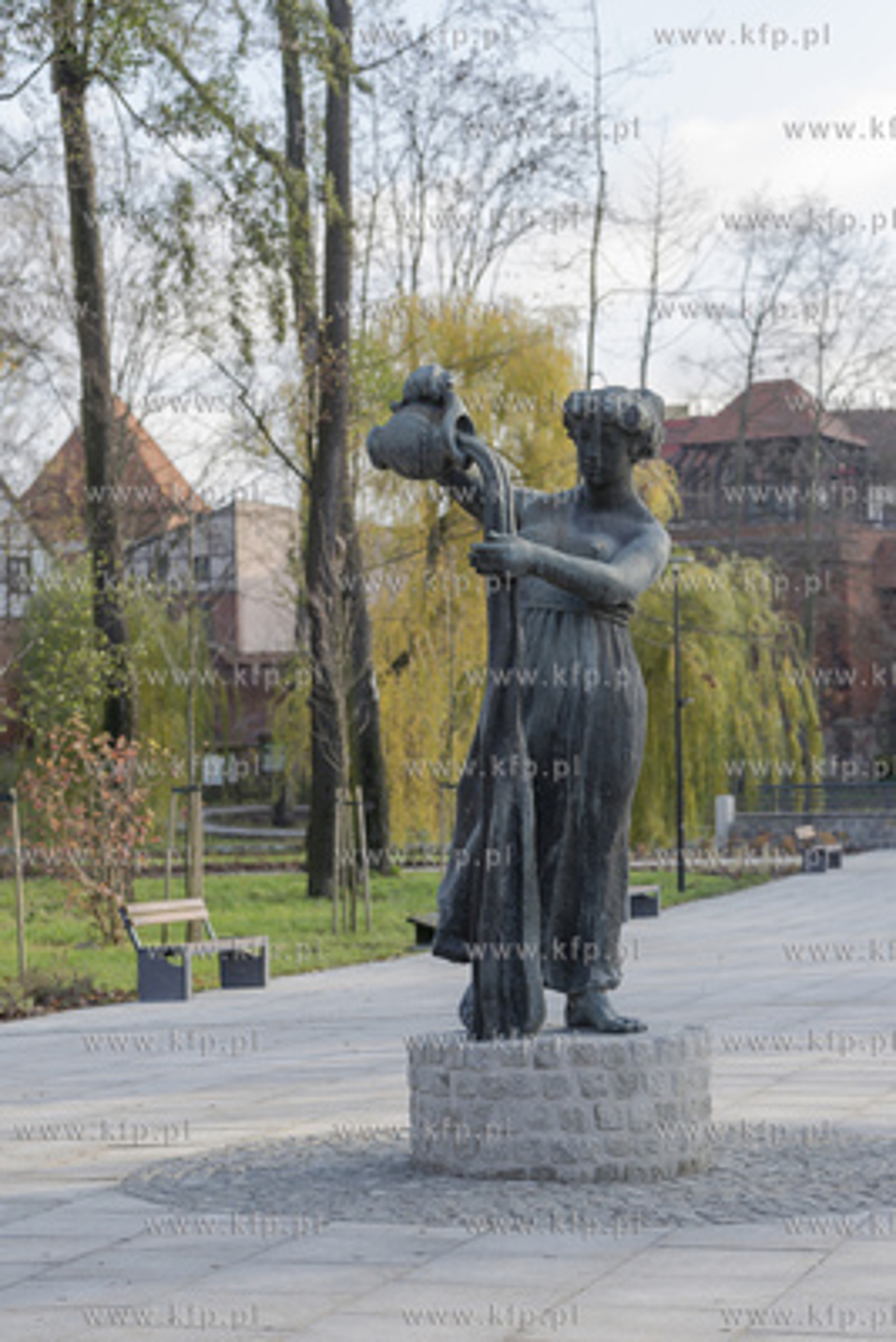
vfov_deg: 23.9
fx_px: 3170
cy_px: 671
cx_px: 448
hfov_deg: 16.1
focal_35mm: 85
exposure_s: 1/1000
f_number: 4
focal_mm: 85
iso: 400
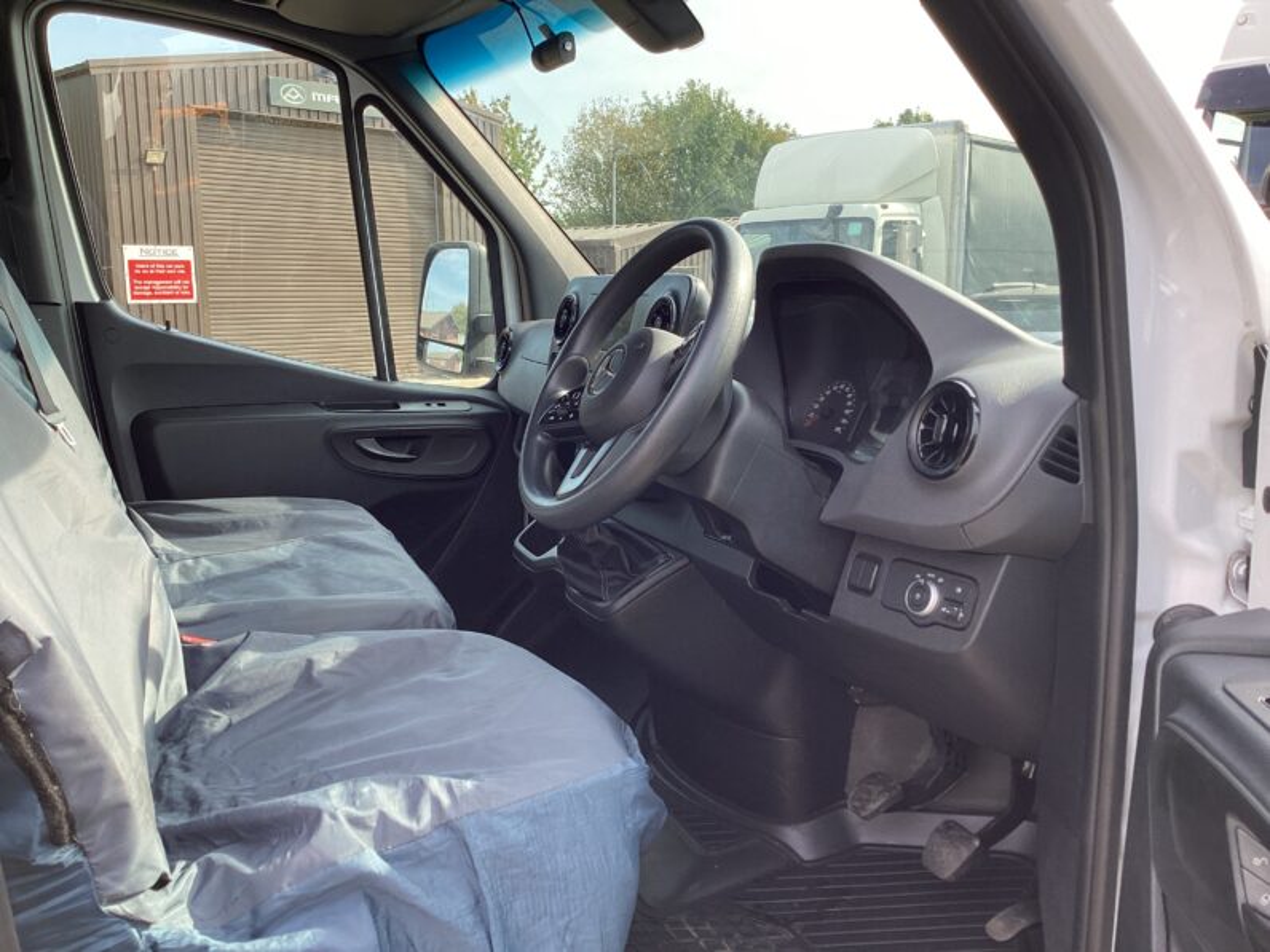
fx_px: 1137
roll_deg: -0.3
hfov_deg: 58.4
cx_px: 635
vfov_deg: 45.4
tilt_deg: -11.6
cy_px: 476
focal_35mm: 31
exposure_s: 1/120
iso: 25
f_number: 2.4
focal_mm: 3.3
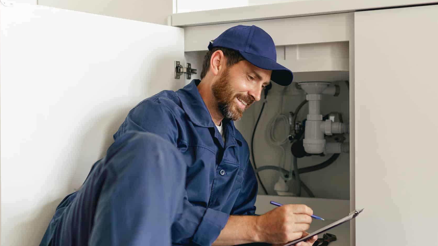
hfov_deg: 42.7
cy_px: 121
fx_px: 557
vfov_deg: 24.9
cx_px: 259
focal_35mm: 48
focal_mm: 35
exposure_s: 1/200
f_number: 1.8
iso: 500
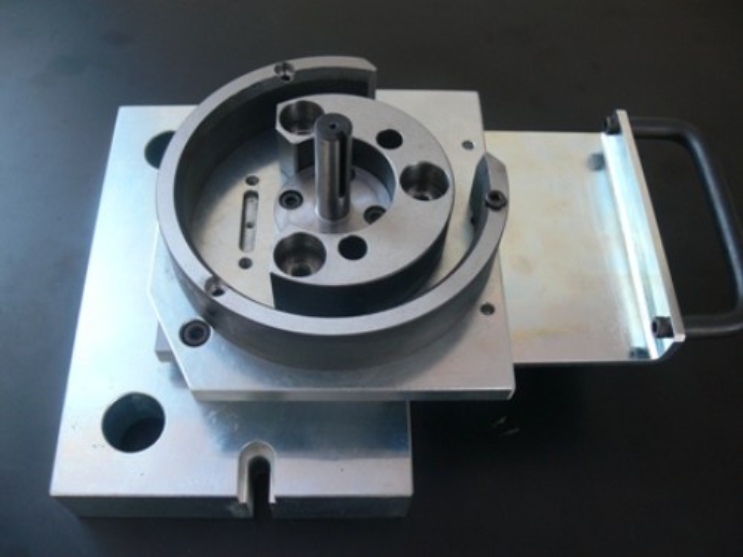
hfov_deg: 52.6
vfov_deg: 40.7
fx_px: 751
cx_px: 372
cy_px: 278
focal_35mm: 35
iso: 125
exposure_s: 1/30
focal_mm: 7.4
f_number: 2.8
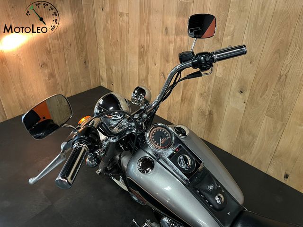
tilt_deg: -32.0
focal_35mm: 26
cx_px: 152
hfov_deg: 67.3
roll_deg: -3.1
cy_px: 114
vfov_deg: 53.1
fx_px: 228
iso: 400
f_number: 1.6
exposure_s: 1/33
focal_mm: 5.1
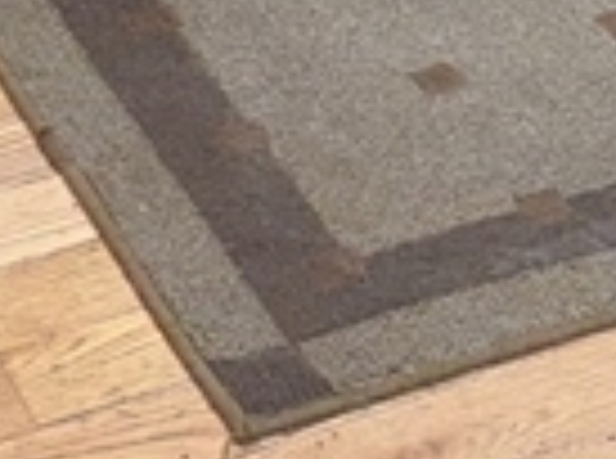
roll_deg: -0.9
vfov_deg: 6.5
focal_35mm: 195
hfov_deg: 10.1
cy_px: -1179
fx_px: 3461
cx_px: 486
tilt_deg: -13.0
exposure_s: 1/60
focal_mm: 5.96
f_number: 1.6
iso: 160
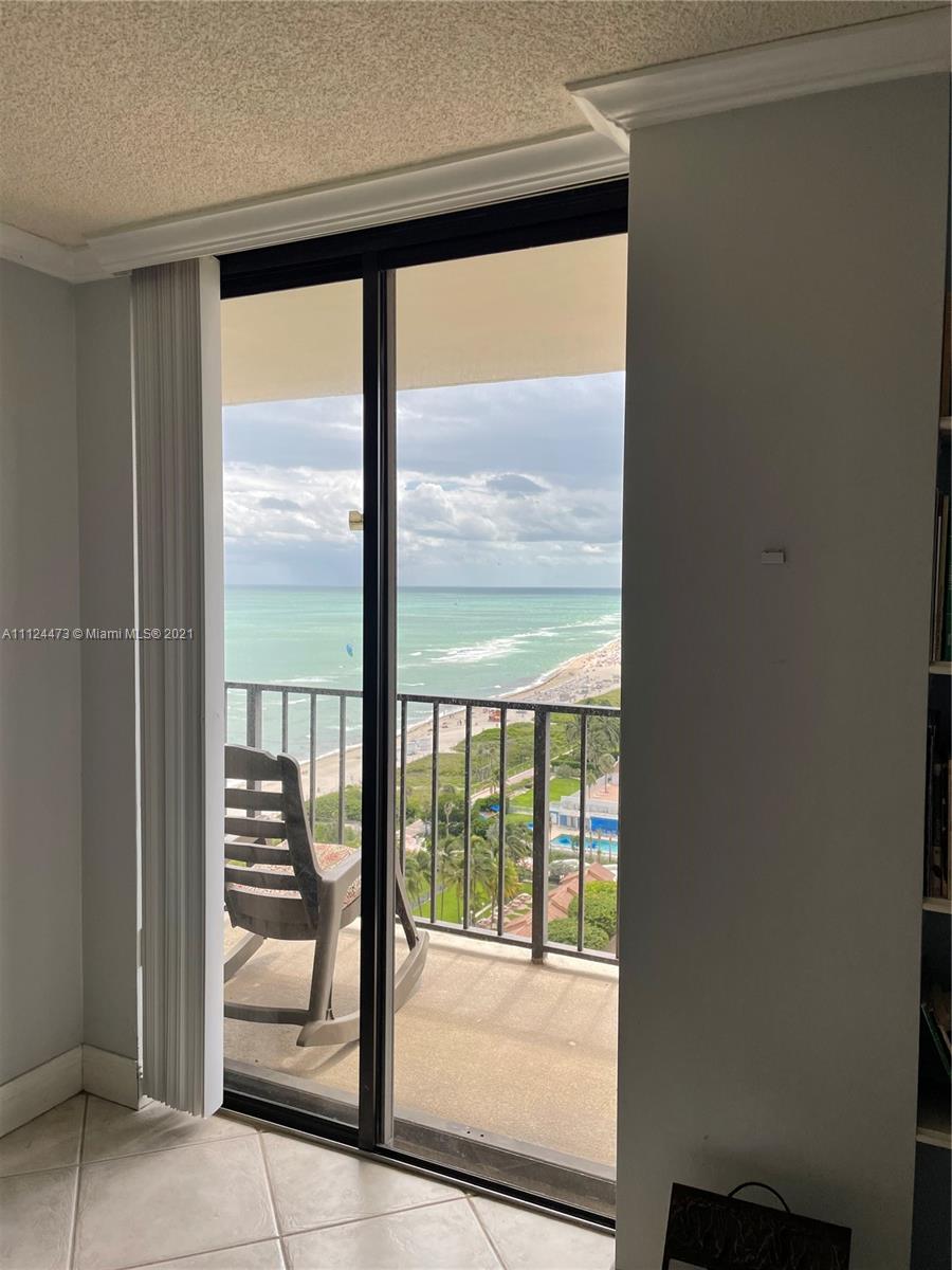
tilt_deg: -3.7
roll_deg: -0.4
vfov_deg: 67.3
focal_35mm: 26
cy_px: 635
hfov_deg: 53.1
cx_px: 476
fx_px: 953
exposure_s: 1/1304
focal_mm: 4.2
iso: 32
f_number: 1.6
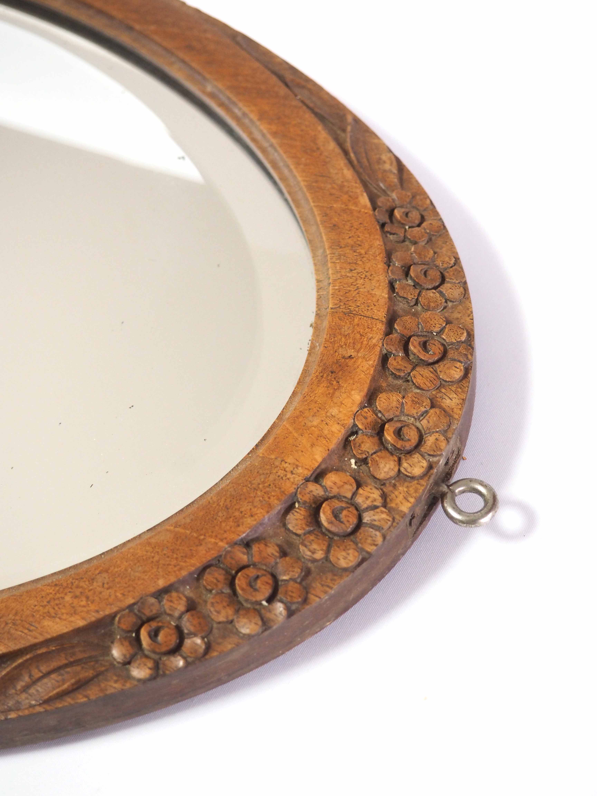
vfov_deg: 38.2
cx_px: 298
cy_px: 398
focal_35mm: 50
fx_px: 1150
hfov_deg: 29.1
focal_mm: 25
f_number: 4.4
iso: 1600
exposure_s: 1/30
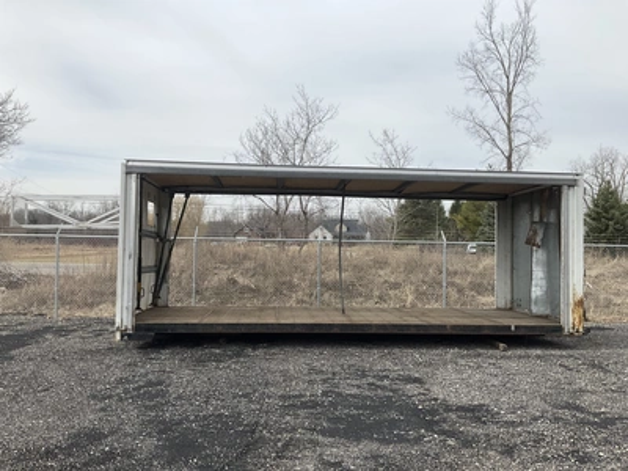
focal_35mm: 29
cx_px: 314
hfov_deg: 61.7
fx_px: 526
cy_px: 236
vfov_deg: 48.2
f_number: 1.8
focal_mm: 3
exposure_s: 1/2141
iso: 25
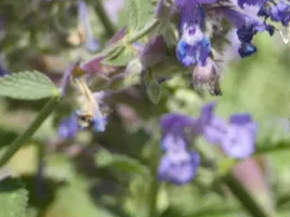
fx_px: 4474
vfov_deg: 2.8
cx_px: 304
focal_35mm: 534
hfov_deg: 3.7
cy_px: 78
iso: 80
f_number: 5.5
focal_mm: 38.9
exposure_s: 1/80
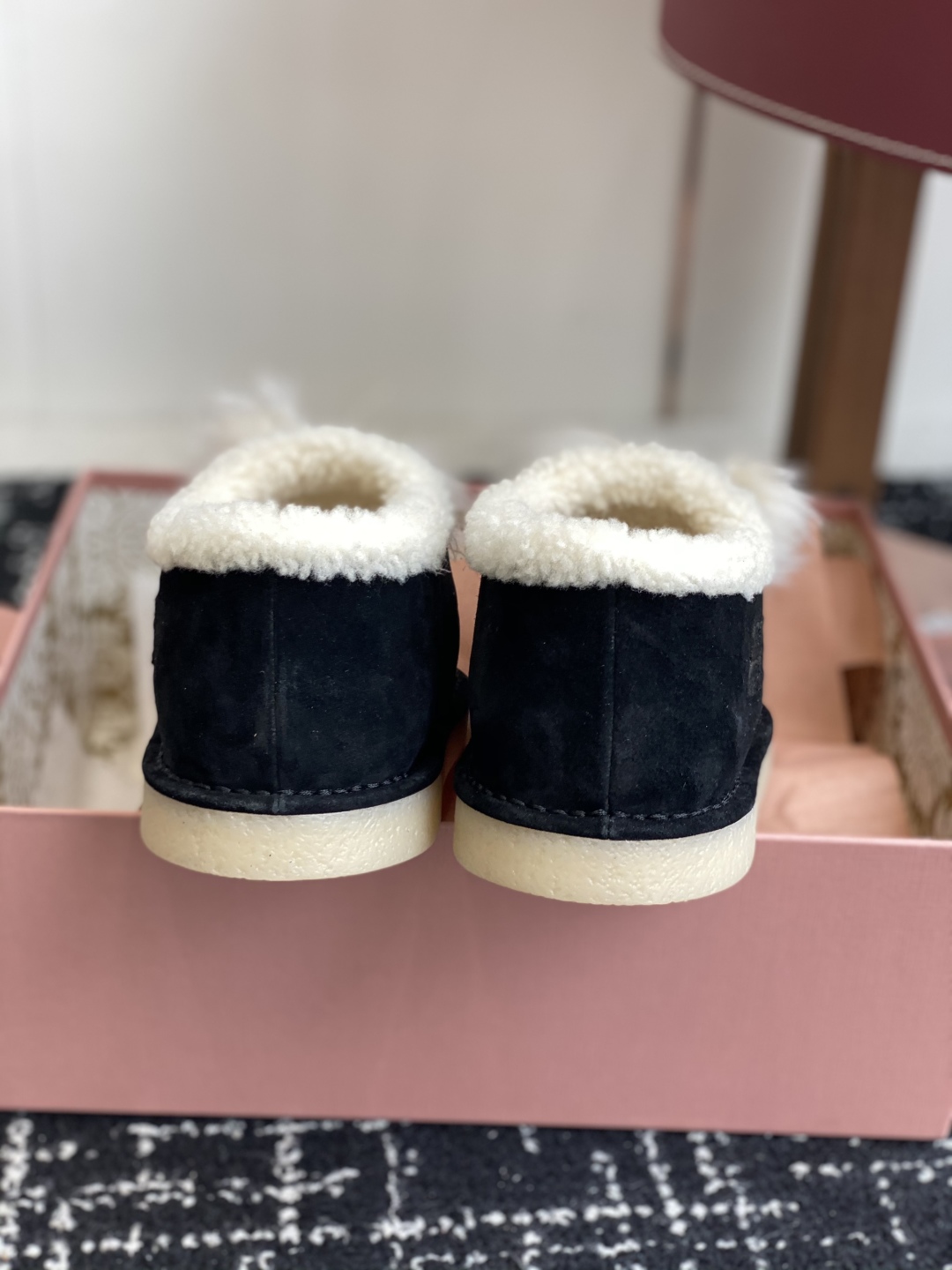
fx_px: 1907
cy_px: 635
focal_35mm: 52
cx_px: 476
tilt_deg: -27.8
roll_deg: -3.9
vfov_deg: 36.8
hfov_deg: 28.0
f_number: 2
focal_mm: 6
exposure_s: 1/122
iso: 50
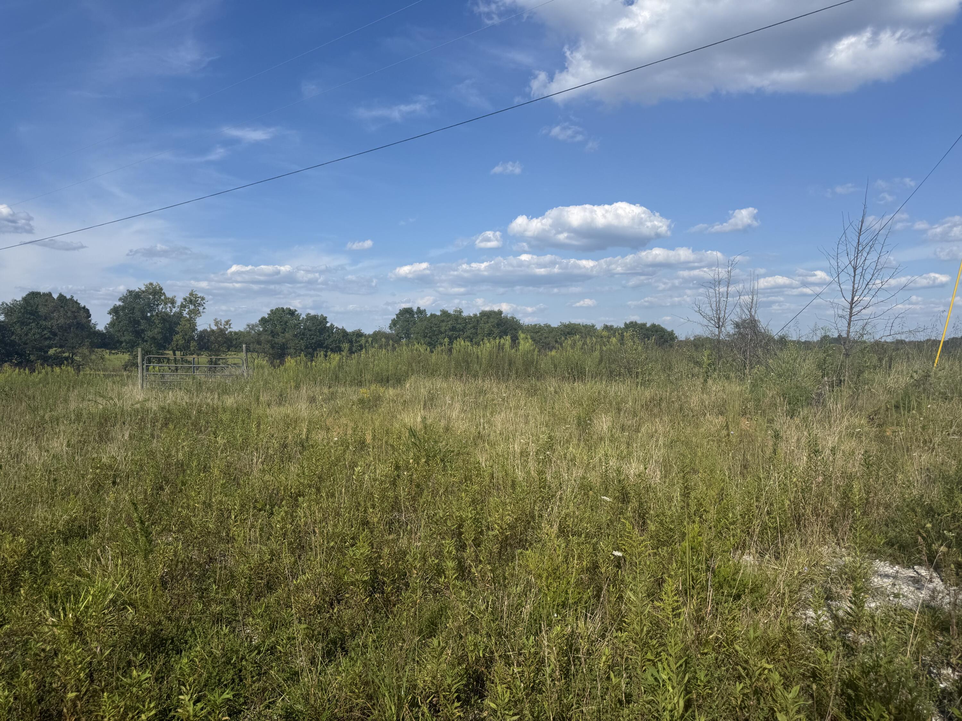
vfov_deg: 56.8
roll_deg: -0.7
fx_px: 667
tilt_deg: -1.4
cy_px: 360
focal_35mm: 24
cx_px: 481
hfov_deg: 71.6
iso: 80
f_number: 1.78
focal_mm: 6.76
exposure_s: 1/6173
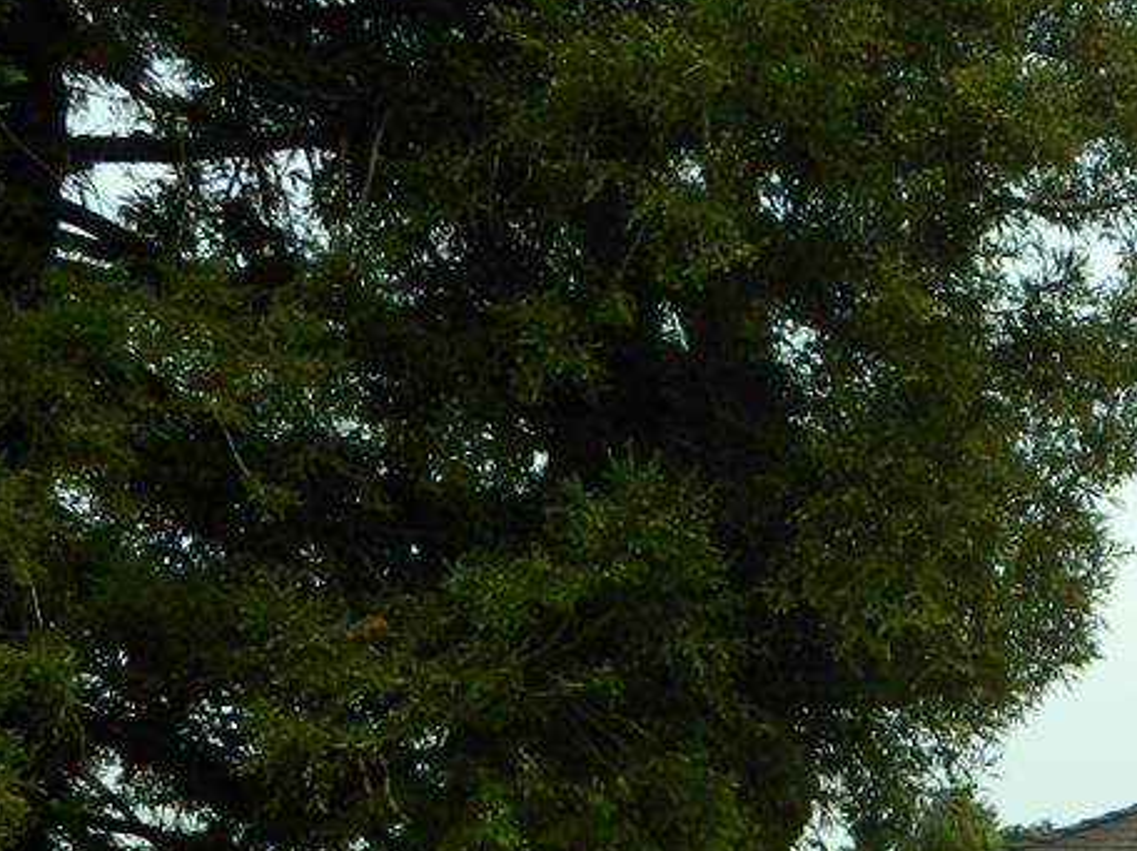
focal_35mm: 135
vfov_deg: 10.5
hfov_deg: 14.1
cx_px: 1459
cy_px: 1365
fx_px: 4430
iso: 80
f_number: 3.5
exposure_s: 1/400
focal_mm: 7.3
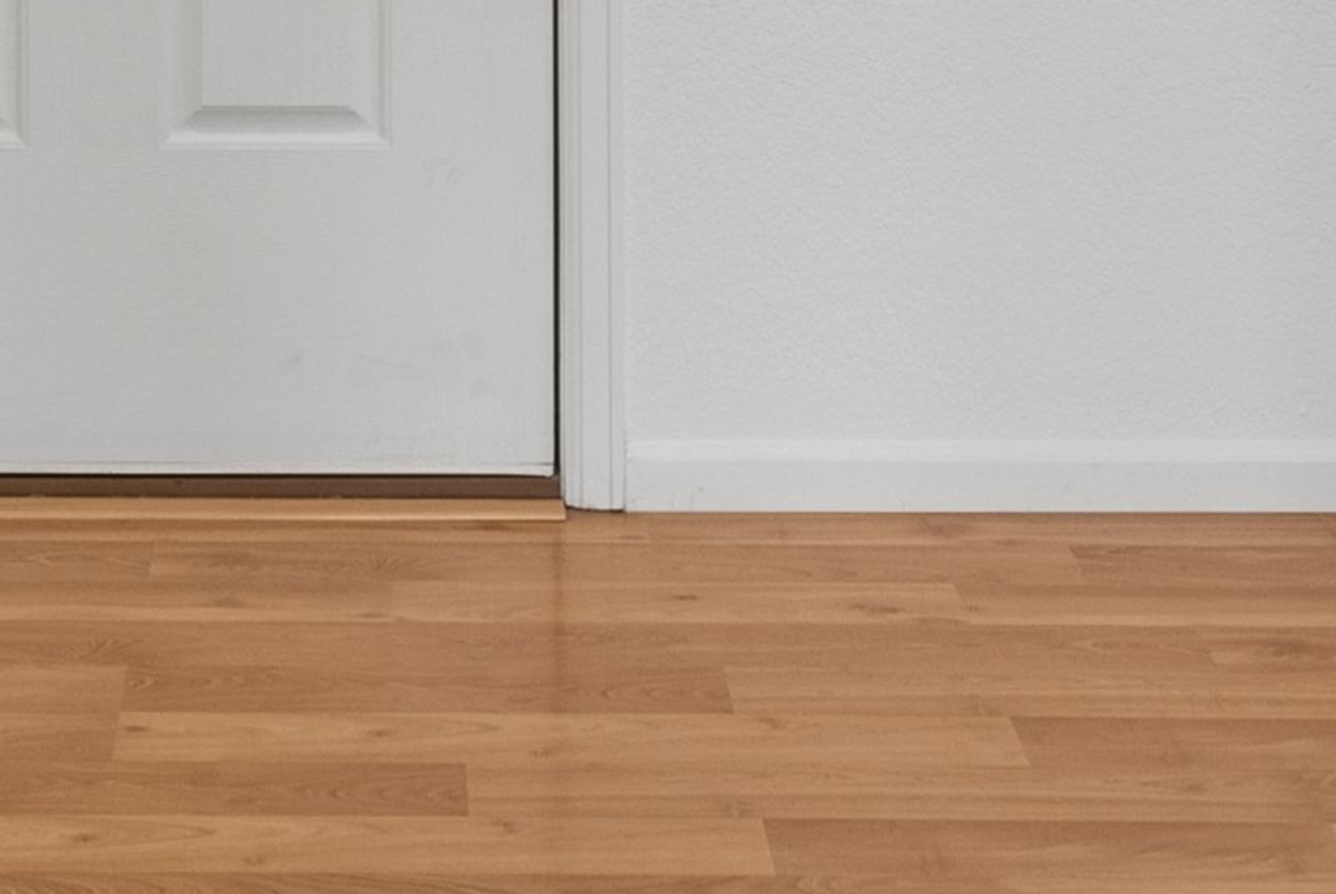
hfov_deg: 22.1
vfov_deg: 13.6
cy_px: -656
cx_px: 298
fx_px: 3380
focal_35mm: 91
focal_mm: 21
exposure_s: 1/50
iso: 800
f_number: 8
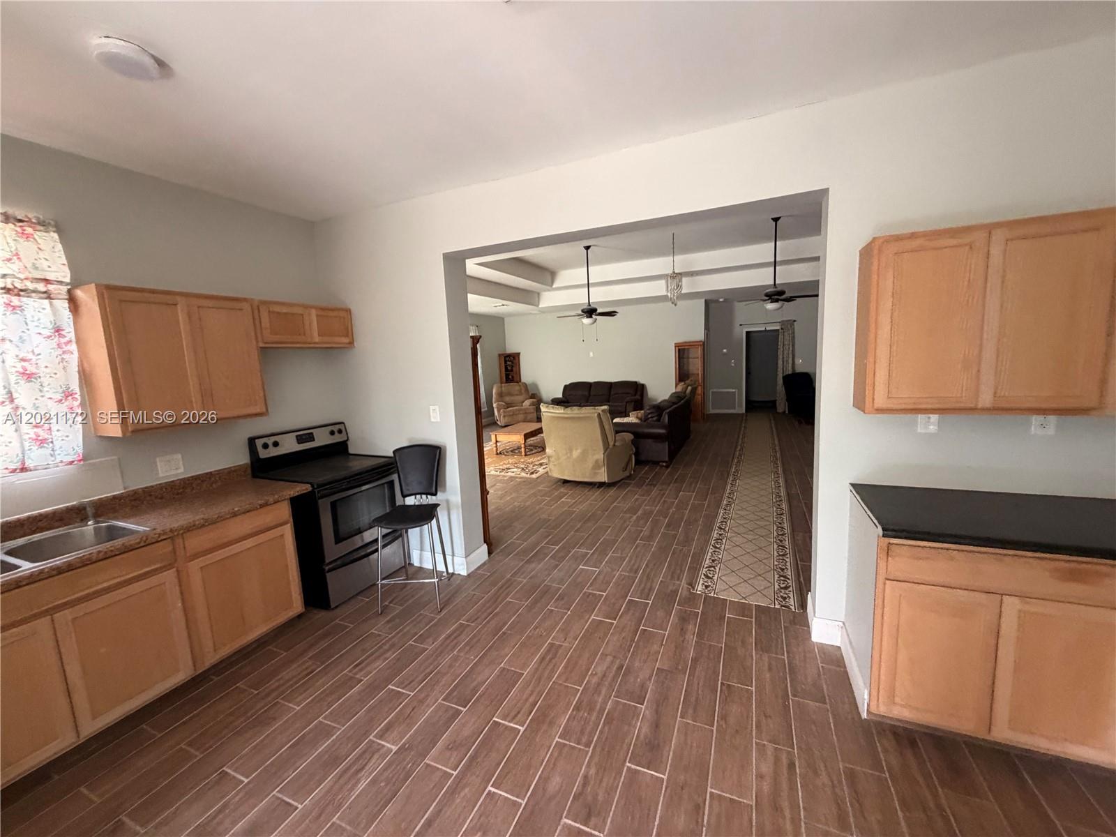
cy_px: 418
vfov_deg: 85.7
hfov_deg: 102.1
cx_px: 558
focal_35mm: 14
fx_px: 451
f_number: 2.2
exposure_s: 1/116
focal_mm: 2.22
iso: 320
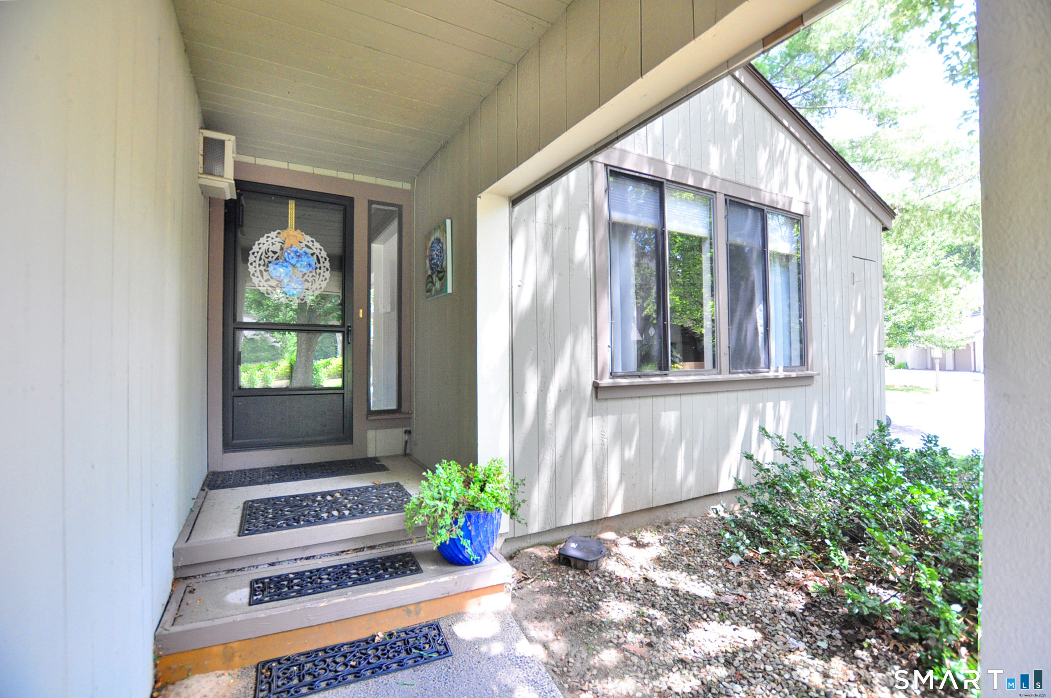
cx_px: 526
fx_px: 437
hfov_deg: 100.5
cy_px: 349
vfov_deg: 77.2
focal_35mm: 15
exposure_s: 1/125
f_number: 3.5
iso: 800
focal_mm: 10
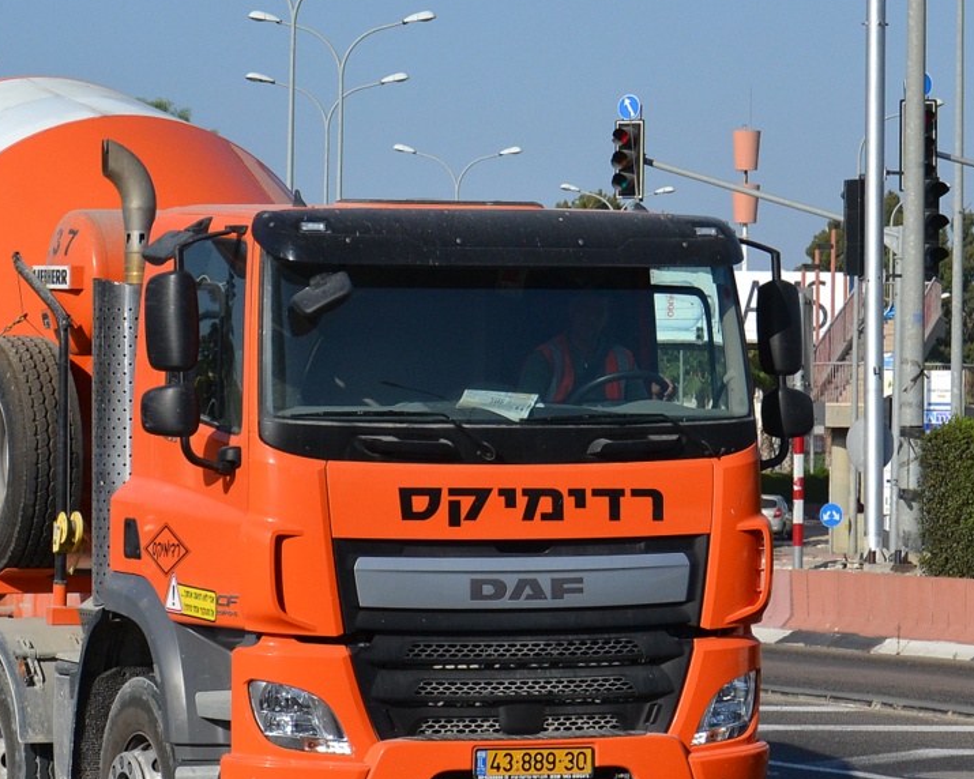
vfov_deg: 11.3
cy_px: 436
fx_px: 3949
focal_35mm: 137
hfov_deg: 14.1
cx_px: 384
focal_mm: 58
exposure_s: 1/2000
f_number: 7.1
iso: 400
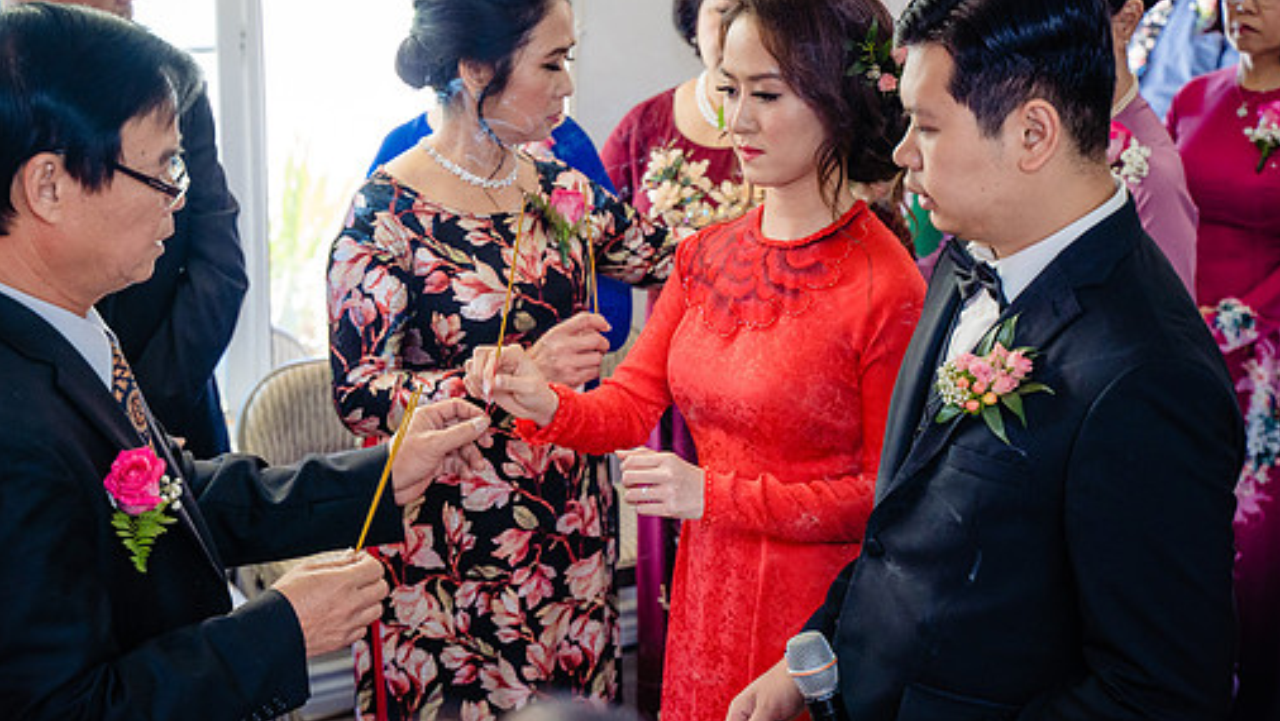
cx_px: 562
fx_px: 2241
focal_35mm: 66
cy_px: 383
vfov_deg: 18.3
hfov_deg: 31.8
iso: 1600
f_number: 4
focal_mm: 55
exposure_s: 1/160
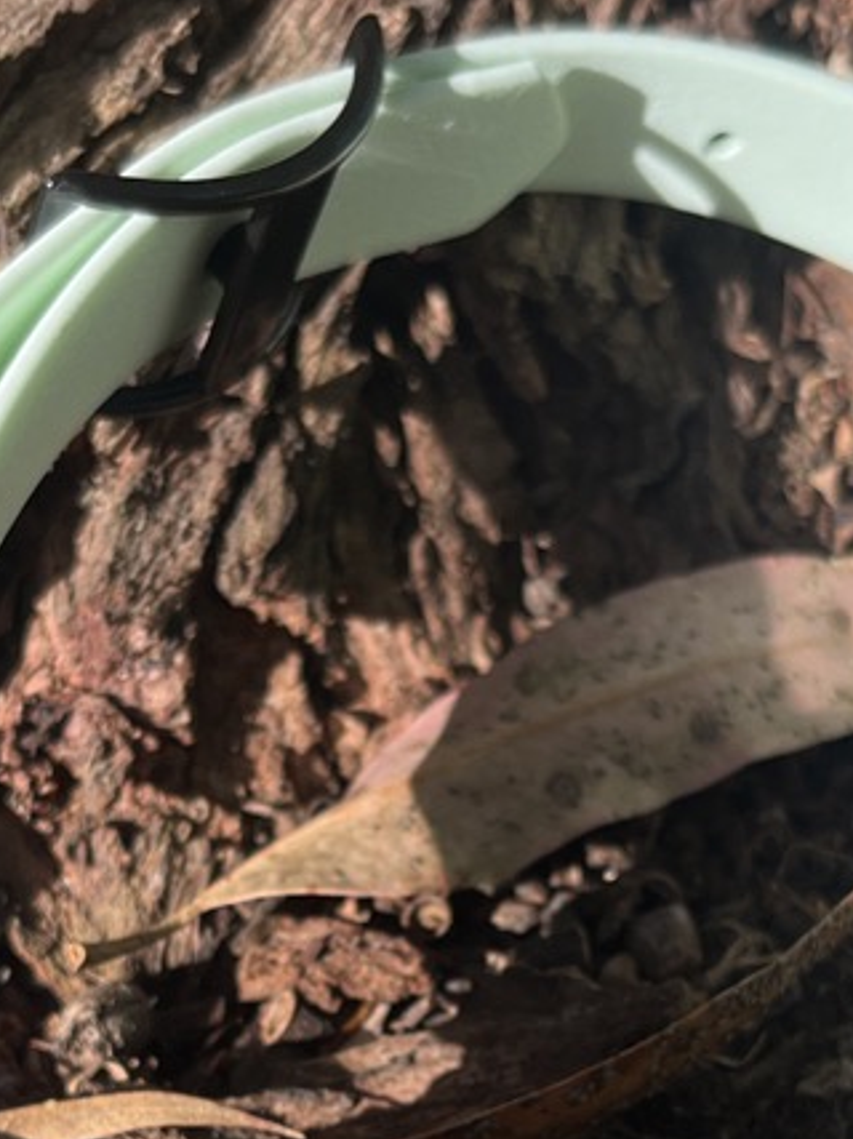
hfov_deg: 18.9
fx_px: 2564
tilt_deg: -45.0
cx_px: 453
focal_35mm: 78
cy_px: 915
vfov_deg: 24.6
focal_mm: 5.1
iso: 50
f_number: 1.6
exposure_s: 1/858
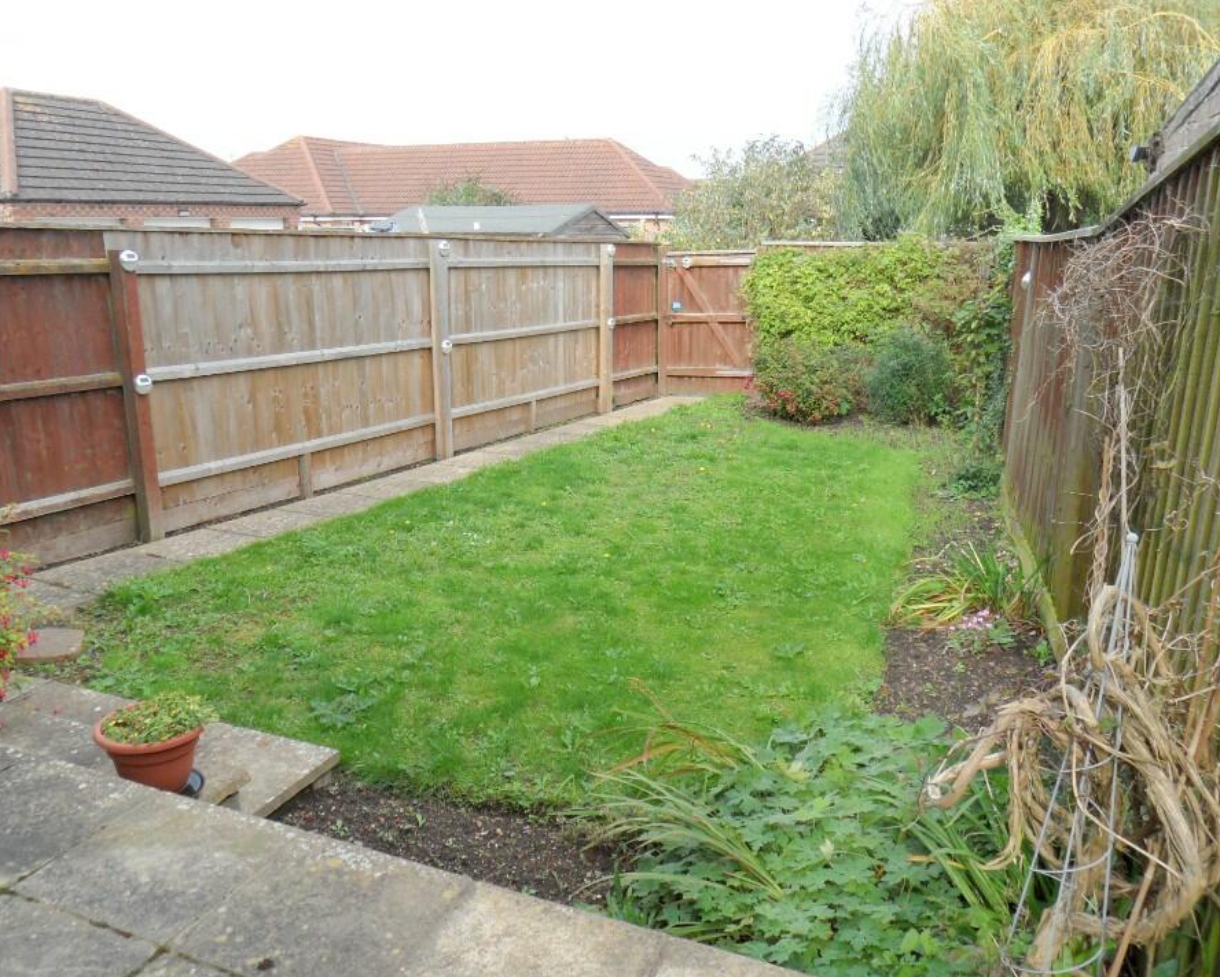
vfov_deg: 53.2
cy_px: 507
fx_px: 975
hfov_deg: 64.0
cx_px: 584
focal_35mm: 27
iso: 80
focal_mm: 3.9
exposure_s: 1/350
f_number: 3.2
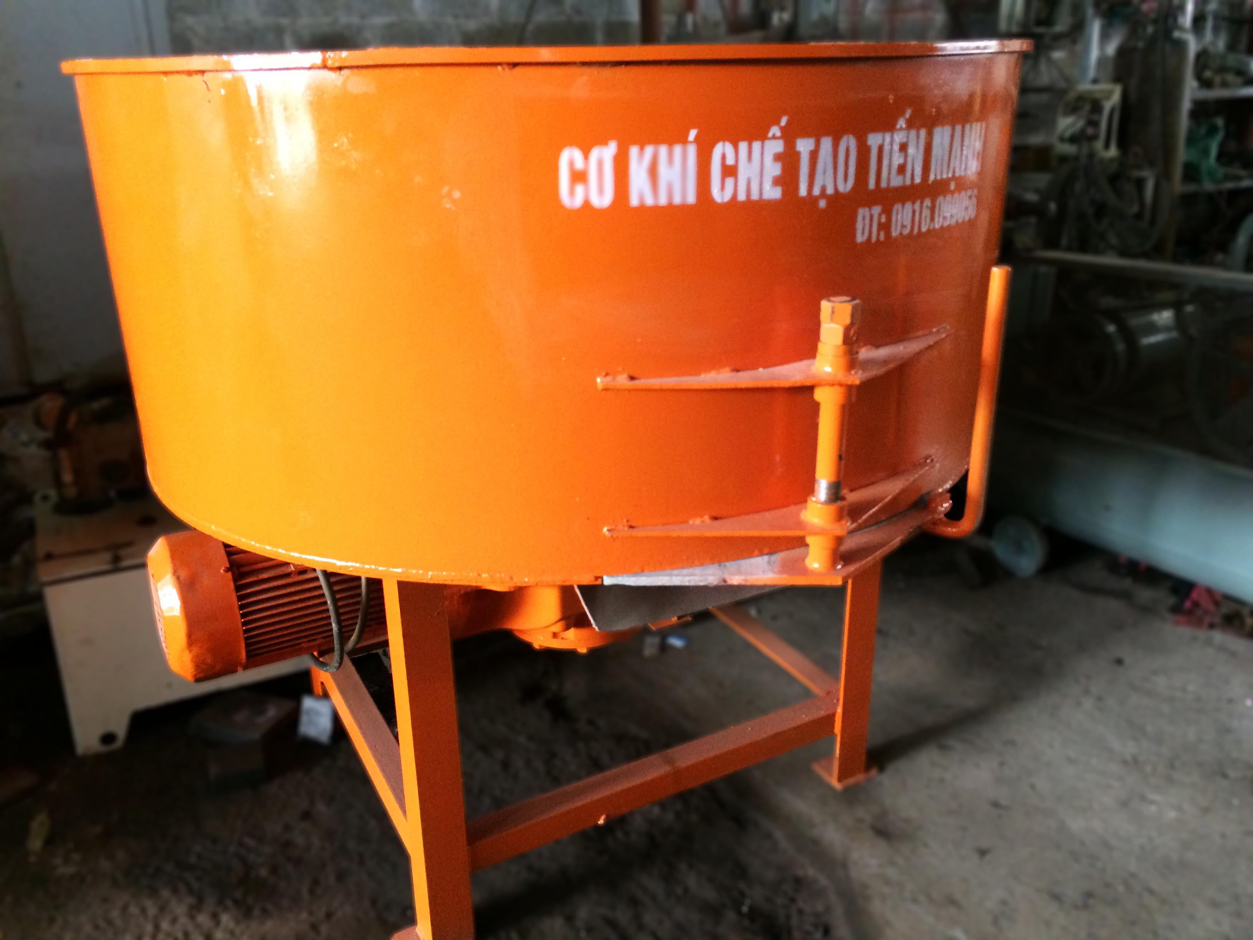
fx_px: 1050
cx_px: 626
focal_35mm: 29
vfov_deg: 48.2
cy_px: 470
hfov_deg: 61.7
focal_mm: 4.15
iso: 250
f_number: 2.2
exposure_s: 1/20
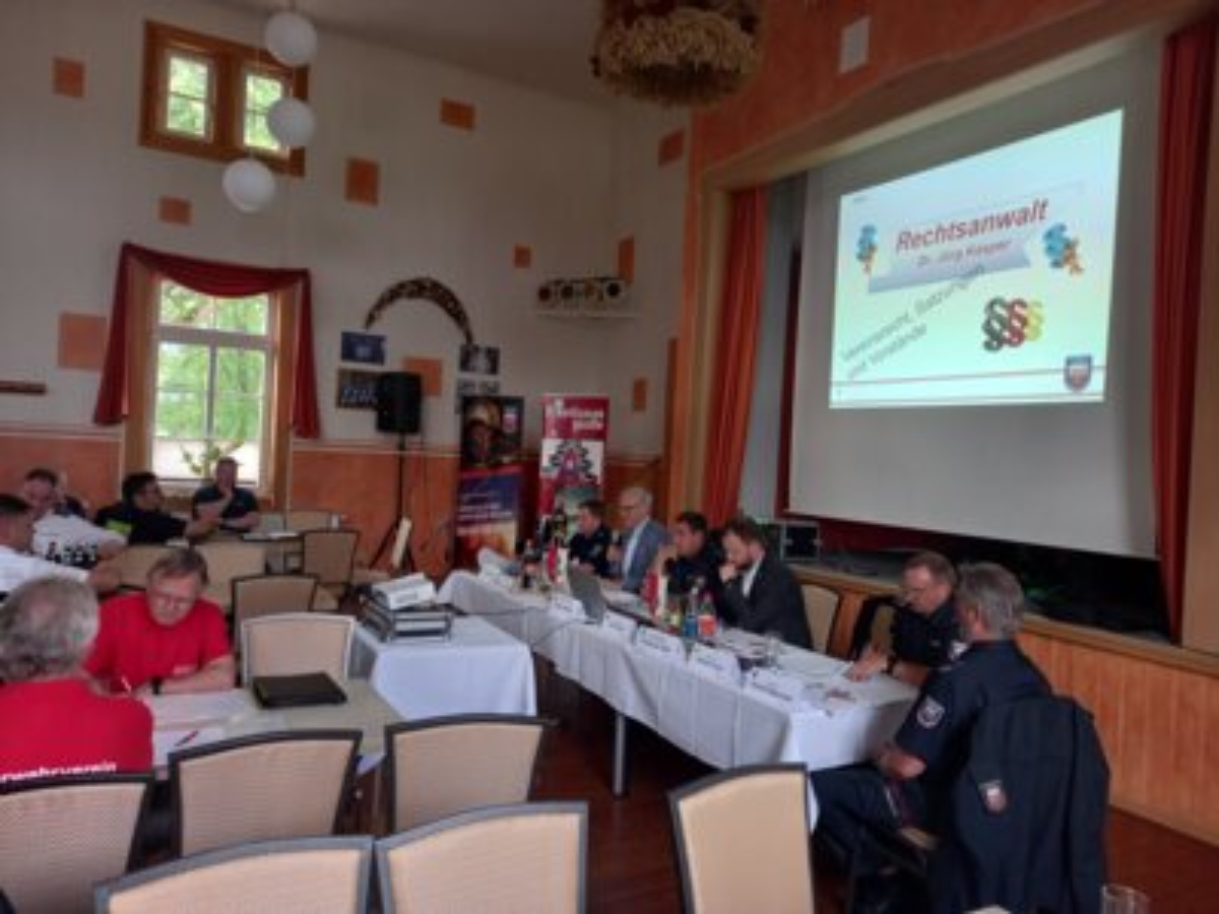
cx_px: 610
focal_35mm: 25
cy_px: 457
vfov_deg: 54.9
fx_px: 880
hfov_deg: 69.4
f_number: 2
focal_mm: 4.6
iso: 160
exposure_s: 1/33
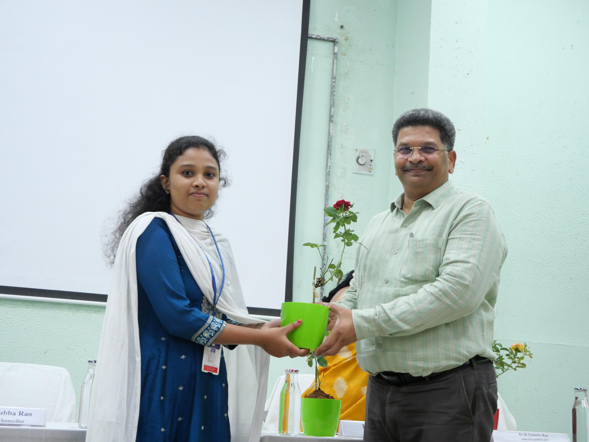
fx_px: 851
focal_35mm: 50
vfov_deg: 29.1
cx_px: 294
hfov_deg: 38.2
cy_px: 221
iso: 2000
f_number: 4.5
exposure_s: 1/60
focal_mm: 25
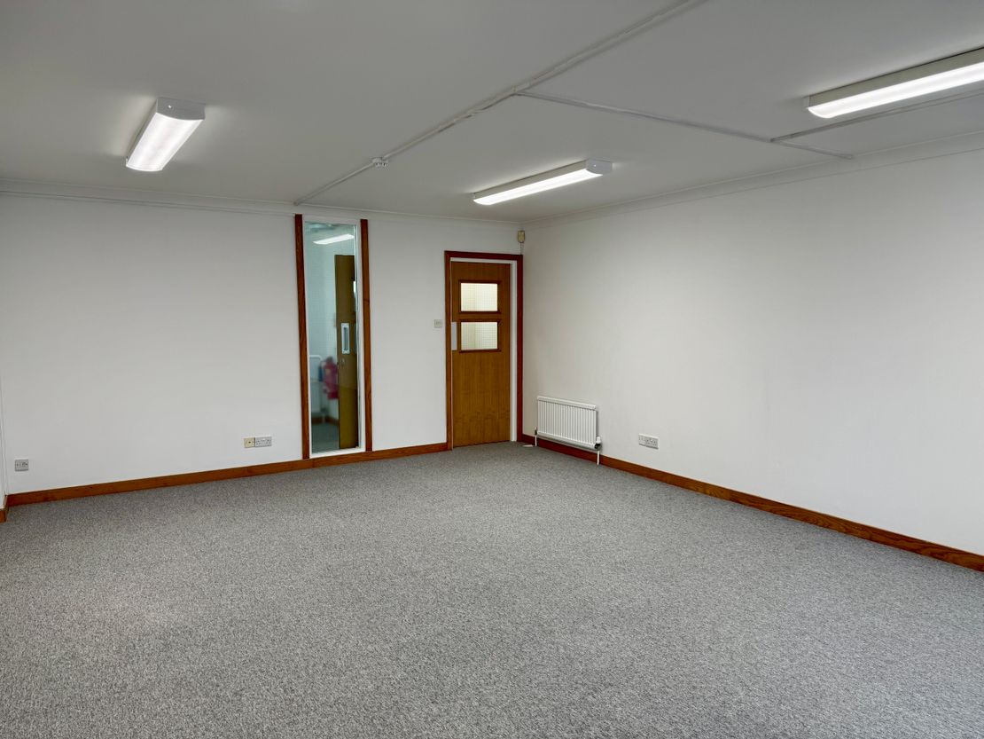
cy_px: 370
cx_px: 492
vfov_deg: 56.8
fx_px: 682
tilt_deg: -5.2
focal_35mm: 24
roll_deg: +0.4
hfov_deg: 71.6
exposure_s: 1/100
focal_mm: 6.76
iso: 64
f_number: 1.78
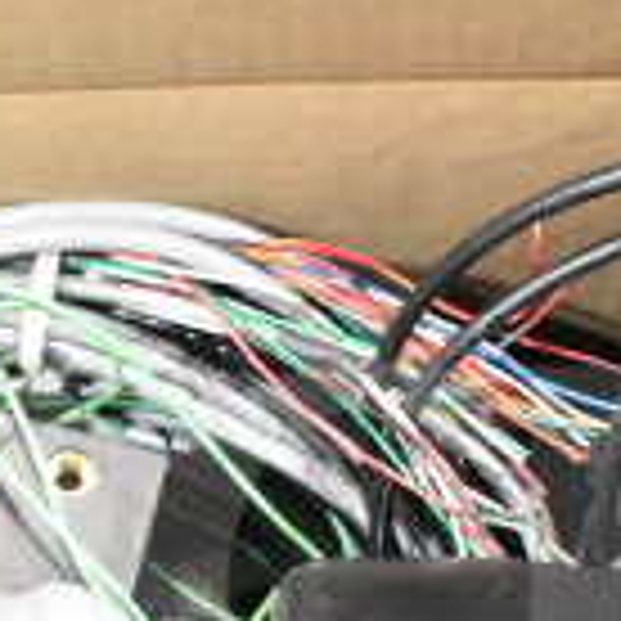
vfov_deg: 15.0
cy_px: 722
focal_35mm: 113
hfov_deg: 15.4
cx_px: 234
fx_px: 2293
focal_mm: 20
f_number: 6.3
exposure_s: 1/125
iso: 6400
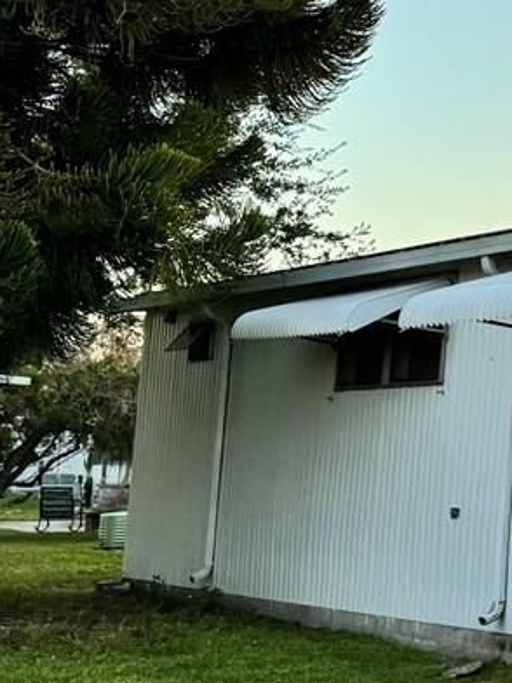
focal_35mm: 98
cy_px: 166
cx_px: 1209
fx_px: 1933
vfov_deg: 19.9
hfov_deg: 12.2
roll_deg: -1.9
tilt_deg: +9.0
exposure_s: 1/707
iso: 80
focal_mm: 6.76
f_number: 1.78
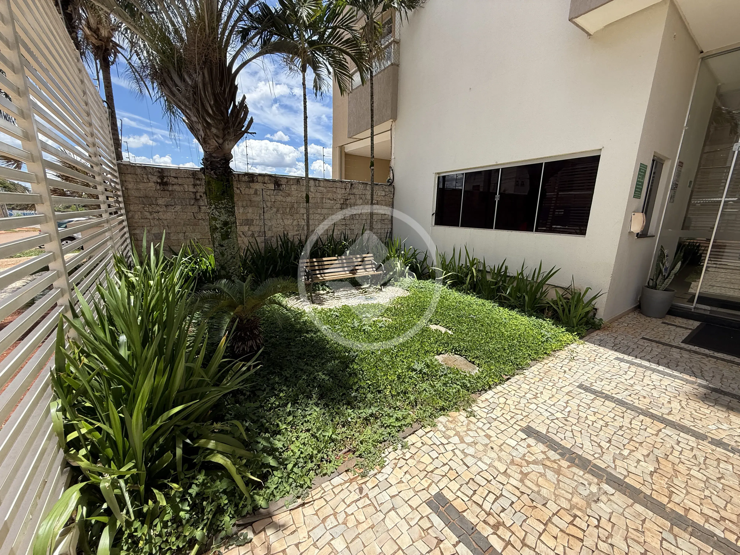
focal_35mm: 14
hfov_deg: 102.1
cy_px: 278
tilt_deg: -12.2
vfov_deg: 85.7
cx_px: 370
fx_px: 299
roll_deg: -1.3
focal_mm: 2.22
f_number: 2.2
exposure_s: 1/914
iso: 64
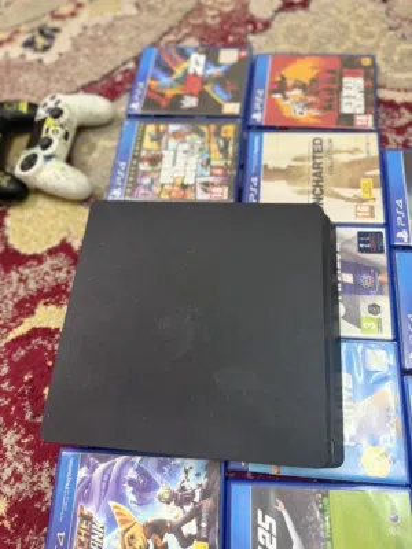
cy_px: 274
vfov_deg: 71.6
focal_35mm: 24
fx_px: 381
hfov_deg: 56.8
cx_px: 206
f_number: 1.78
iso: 640
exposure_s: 1/50
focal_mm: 6.76
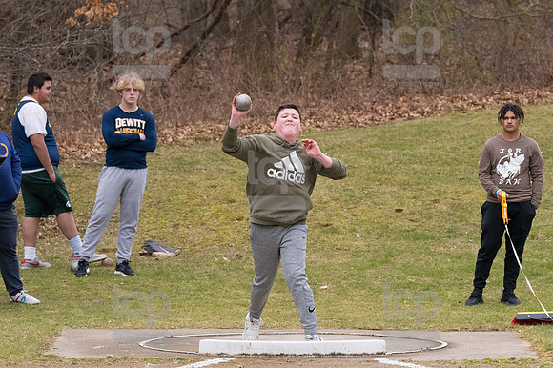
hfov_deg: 10.2
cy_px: 184
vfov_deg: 6.8
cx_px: 276
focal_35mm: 202
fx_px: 3101
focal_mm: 135
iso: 2000
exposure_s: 1/1600
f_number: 5
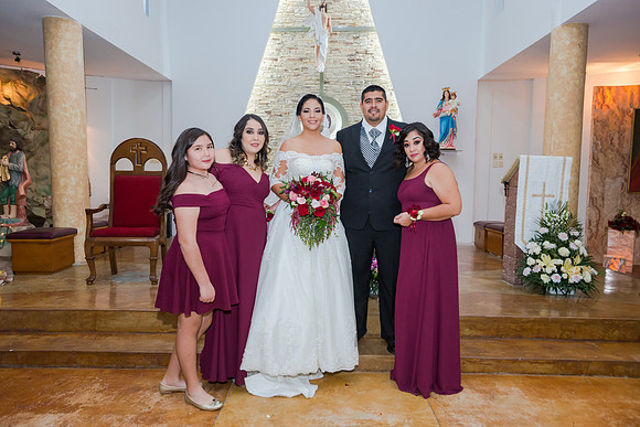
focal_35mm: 25
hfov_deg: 71.5
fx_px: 445
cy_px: 214
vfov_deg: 51.3
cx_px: 320
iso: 1600
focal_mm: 25
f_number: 3.5
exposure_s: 1/100
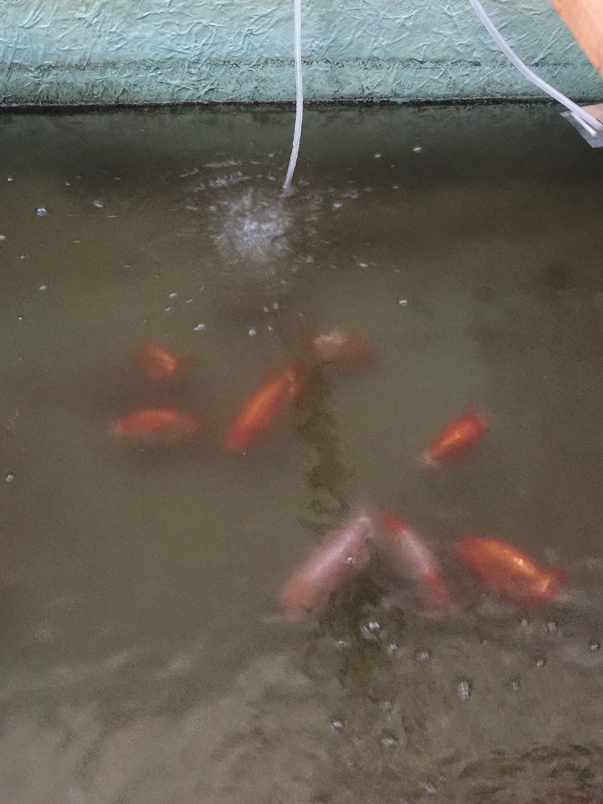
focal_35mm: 36
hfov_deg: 39.6
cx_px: 269
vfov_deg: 51.3
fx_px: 836
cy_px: 445
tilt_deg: -49.3
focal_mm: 4.15
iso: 100
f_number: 2.2
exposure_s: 1/4
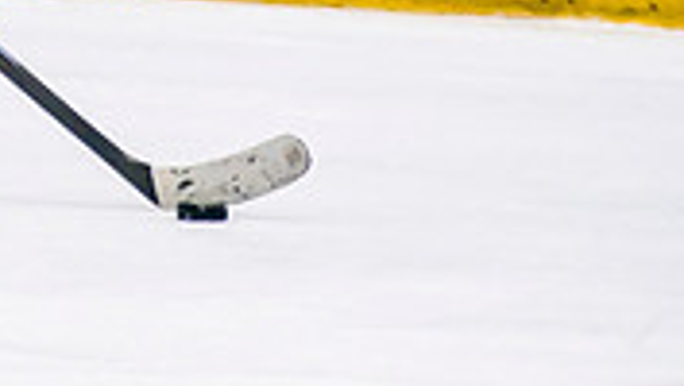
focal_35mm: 1103
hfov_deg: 2.0
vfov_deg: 1.1
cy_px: -45
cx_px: -826
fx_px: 20026
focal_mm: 145
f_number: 2.8
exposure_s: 1/640
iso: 640
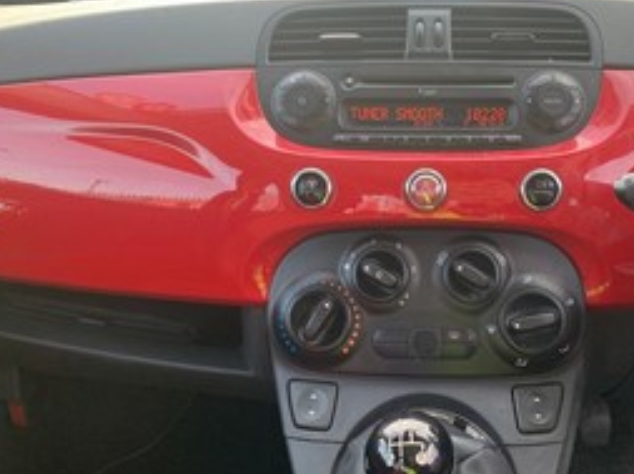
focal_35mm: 36
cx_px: 406
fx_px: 658
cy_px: 253
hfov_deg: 50.8
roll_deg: +0.5
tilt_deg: -30.1
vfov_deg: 39.5
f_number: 1.8
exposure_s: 1/121
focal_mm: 4.25
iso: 64
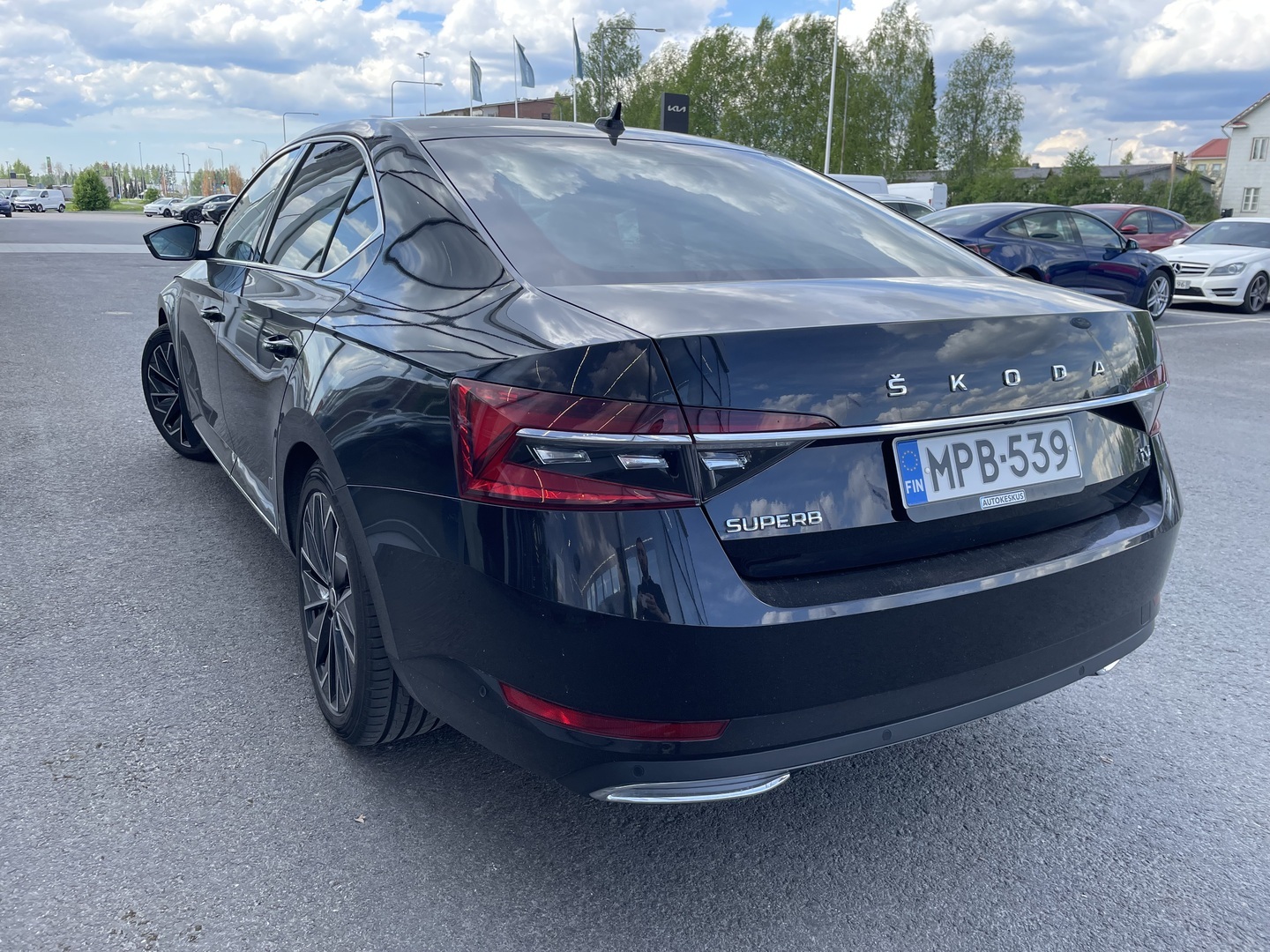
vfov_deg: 53.1
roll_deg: -1.0
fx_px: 954
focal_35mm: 26
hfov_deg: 67.3
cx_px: 635
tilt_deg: -14.6
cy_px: 476
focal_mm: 4.2
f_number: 1.6
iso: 32
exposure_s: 1/759
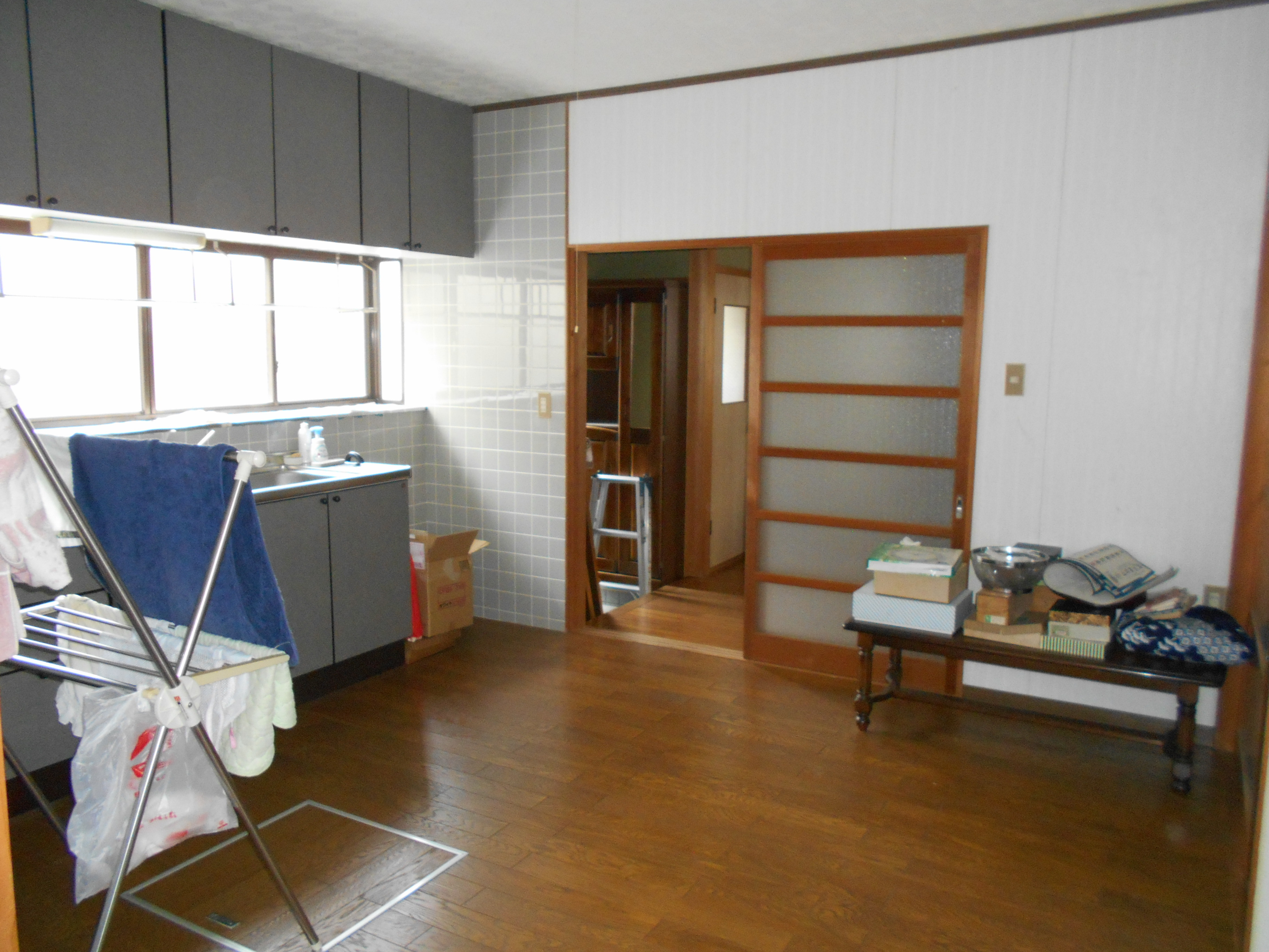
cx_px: 634
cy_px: 476
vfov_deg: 53.1
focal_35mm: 26
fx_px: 953
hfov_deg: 67.3
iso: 450
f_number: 3.2
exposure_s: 1/25
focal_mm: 4.6
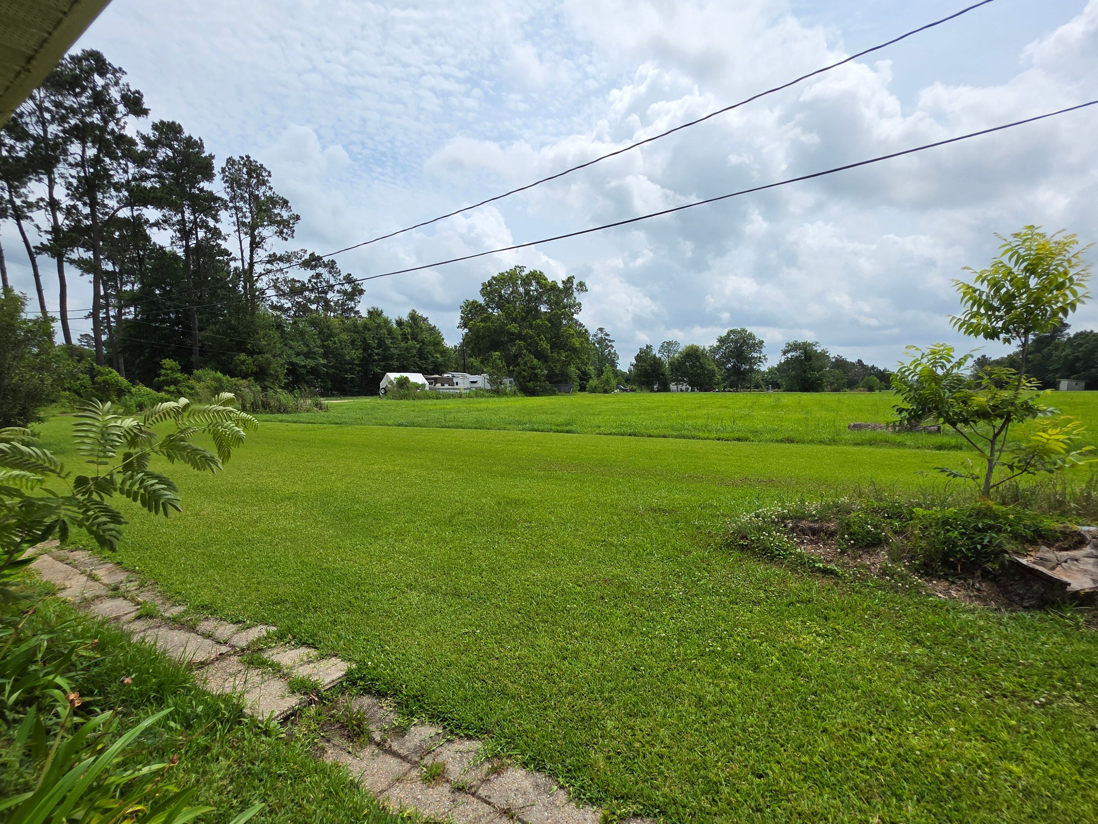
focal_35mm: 16
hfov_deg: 94.5
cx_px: 533
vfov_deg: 77.8
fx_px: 508
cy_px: 459
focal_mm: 2.2
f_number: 1.9
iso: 40
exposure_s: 1/3309
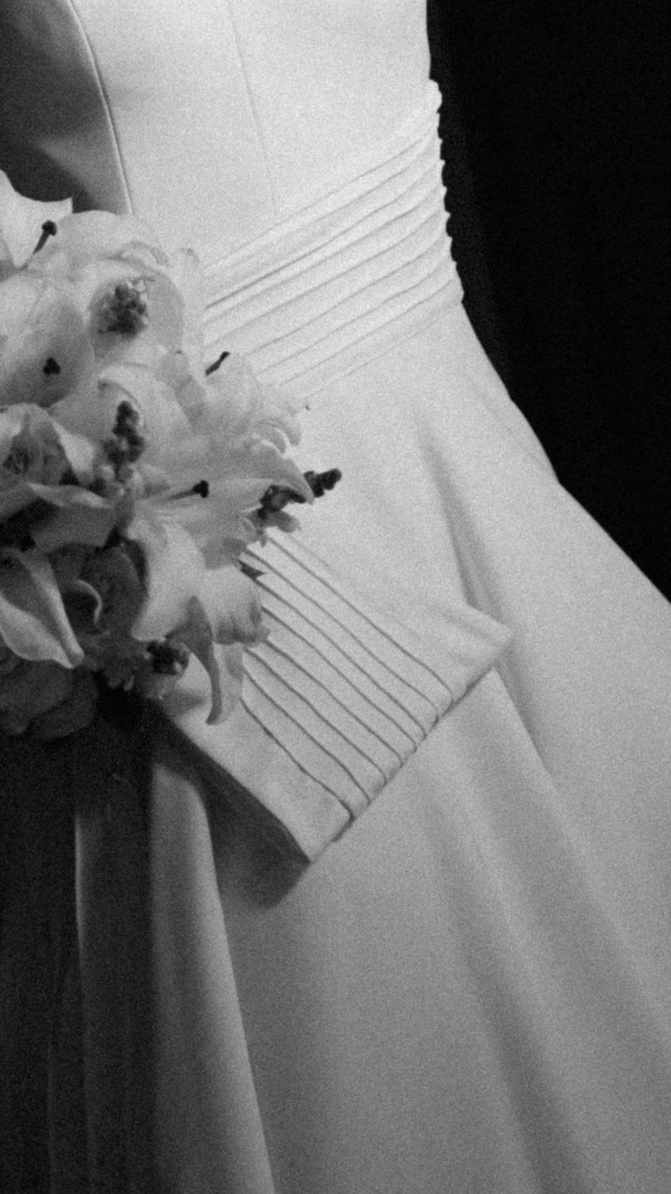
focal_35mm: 248
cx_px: 287
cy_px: 26
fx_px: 7850
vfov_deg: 8.7
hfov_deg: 4.9
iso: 100
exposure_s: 1/320
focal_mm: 85
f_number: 1.8
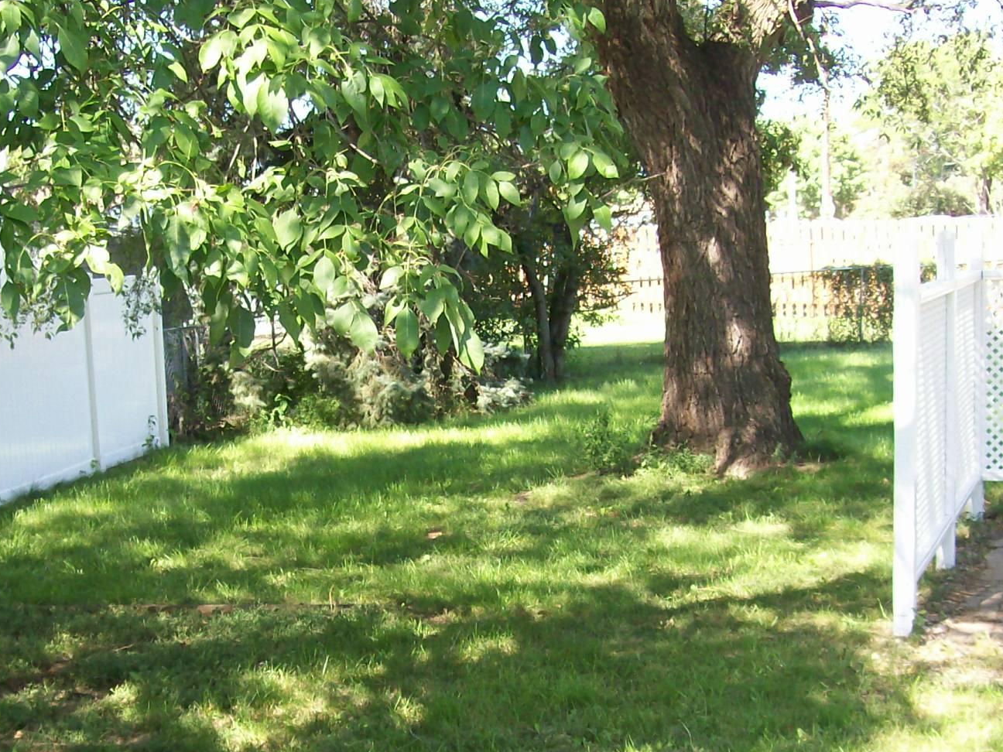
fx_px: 1854
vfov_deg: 22.6
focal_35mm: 64
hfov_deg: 30.1
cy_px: 617
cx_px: 360
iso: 80
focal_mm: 6
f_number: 2.7
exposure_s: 1/145
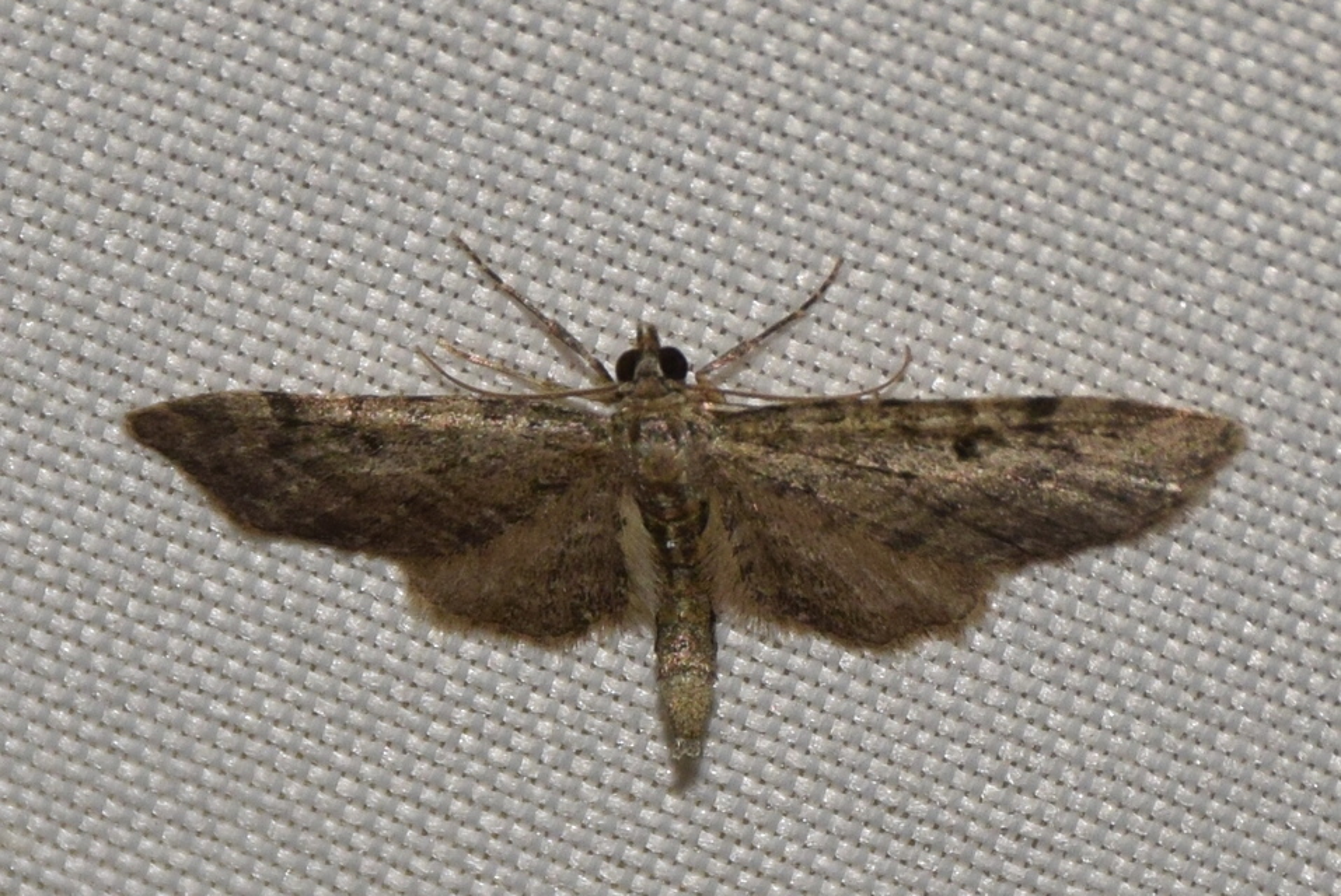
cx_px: 670
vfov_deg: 6.6
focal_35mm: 210
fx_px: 7829
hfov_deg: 9.8
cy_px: 448
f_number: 10
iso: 400
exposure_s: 1/160
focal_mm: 140
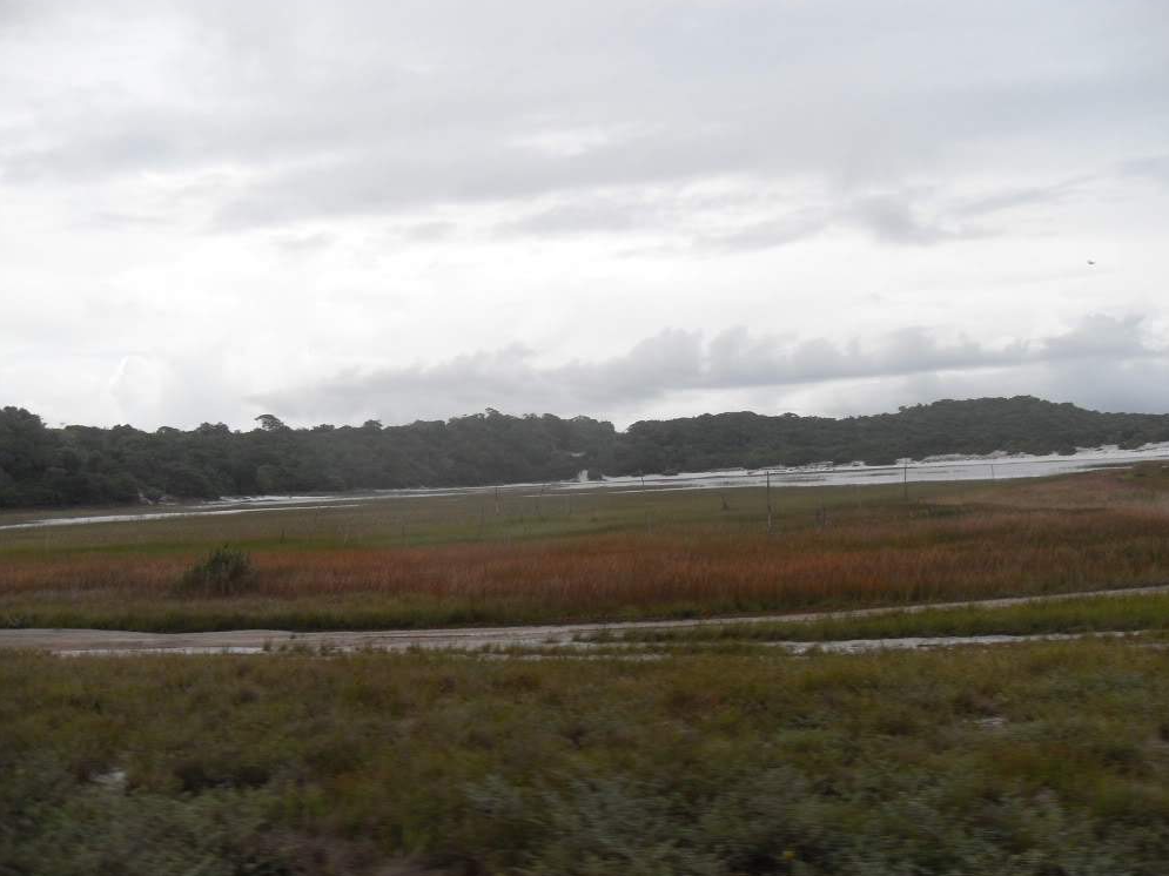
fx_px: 1182
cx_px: 598
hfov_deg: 52.6
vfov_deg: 40.7
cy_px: 440
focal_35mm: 35
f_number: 7
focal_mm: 6.3
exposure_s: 1/180
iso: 80
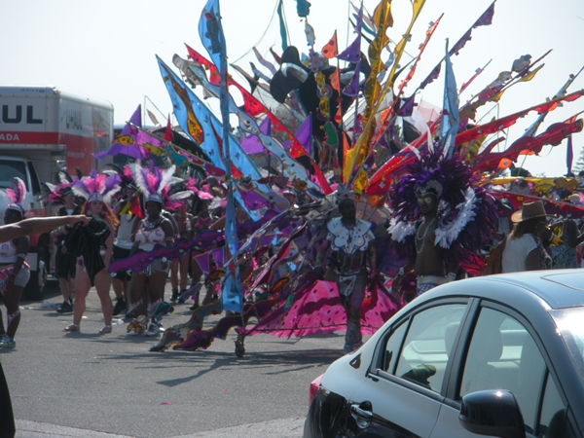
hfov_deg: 11.0
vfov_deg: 8.2
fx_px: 3037
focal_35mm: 180
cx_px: 292
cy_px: 219
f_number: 5.6
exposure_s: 1/460
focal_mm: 31.5
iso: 64
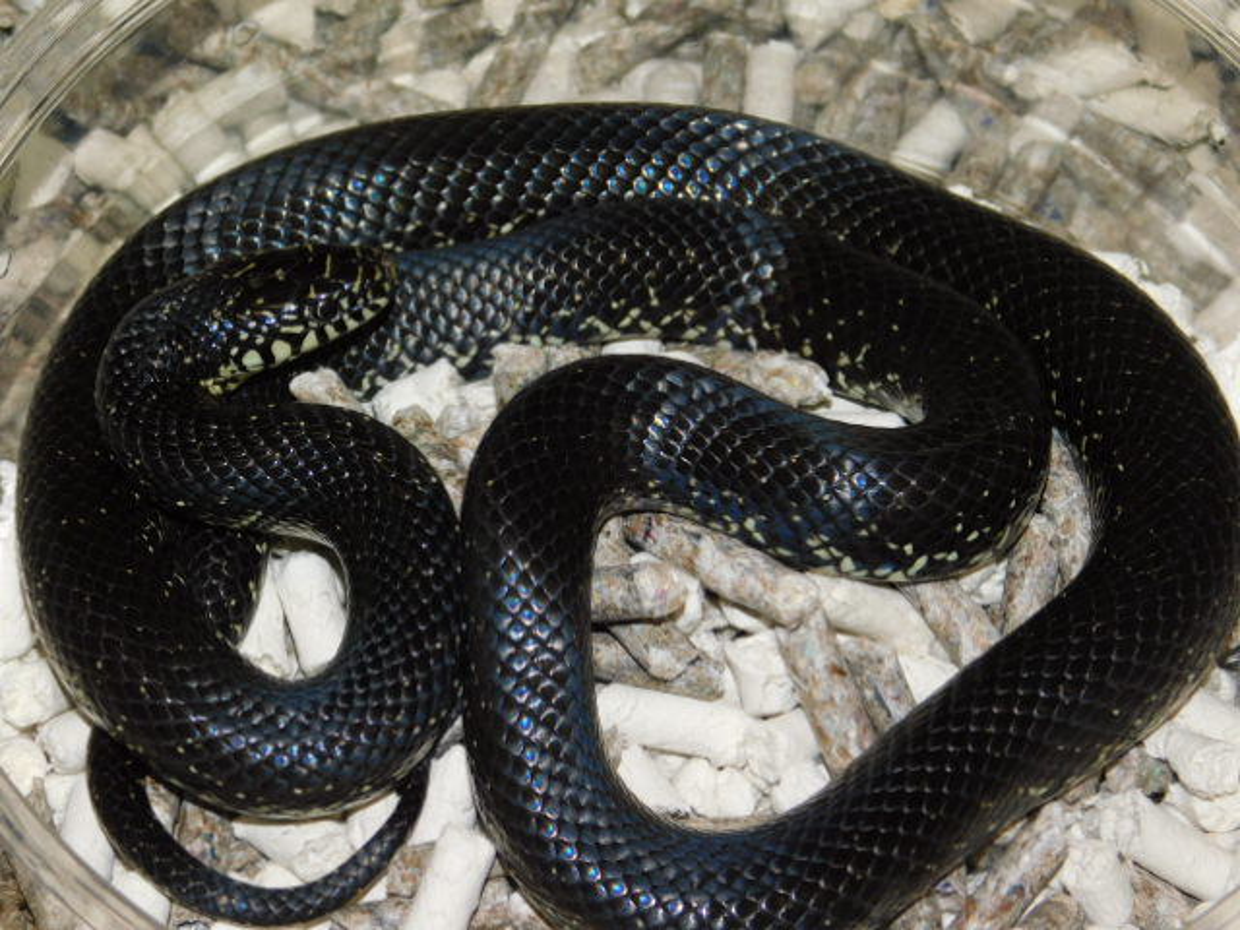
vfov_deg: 10.0
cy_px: 465
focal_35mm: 148
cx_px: 620
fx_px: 5302
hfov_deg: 13.3
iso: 200
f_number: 5.1
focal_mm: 26.3
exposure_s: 1/60
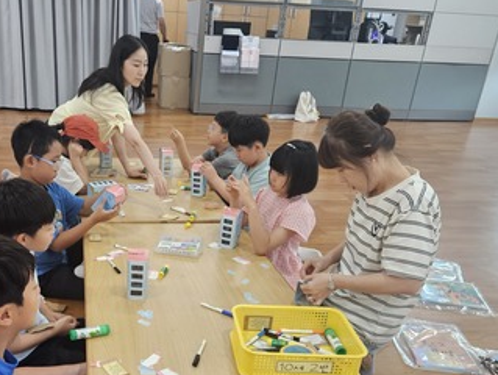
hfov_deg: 50.4
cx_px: 169
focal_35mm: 36
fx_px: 518
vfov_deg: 38.9
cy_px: 273
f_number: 1.8
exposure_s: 1/120
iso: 320
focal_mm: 5.4
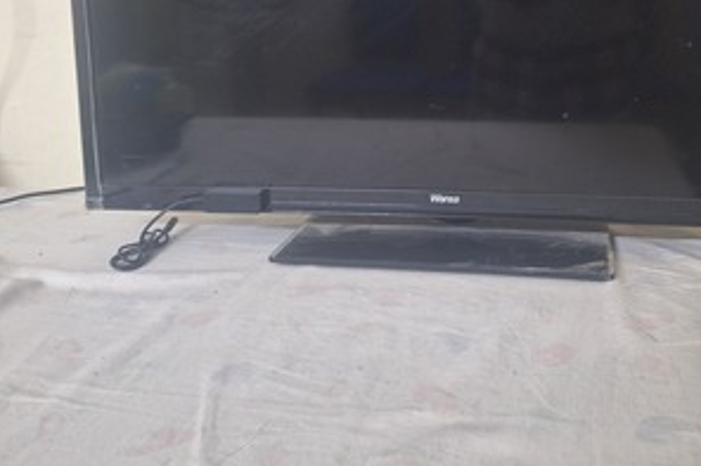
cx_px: 437
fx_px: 720
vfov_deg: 34.3
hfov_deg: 51.4
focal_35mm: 37
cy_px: 63
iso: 320
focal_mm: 5.54
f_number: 1.8
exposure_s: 1/30
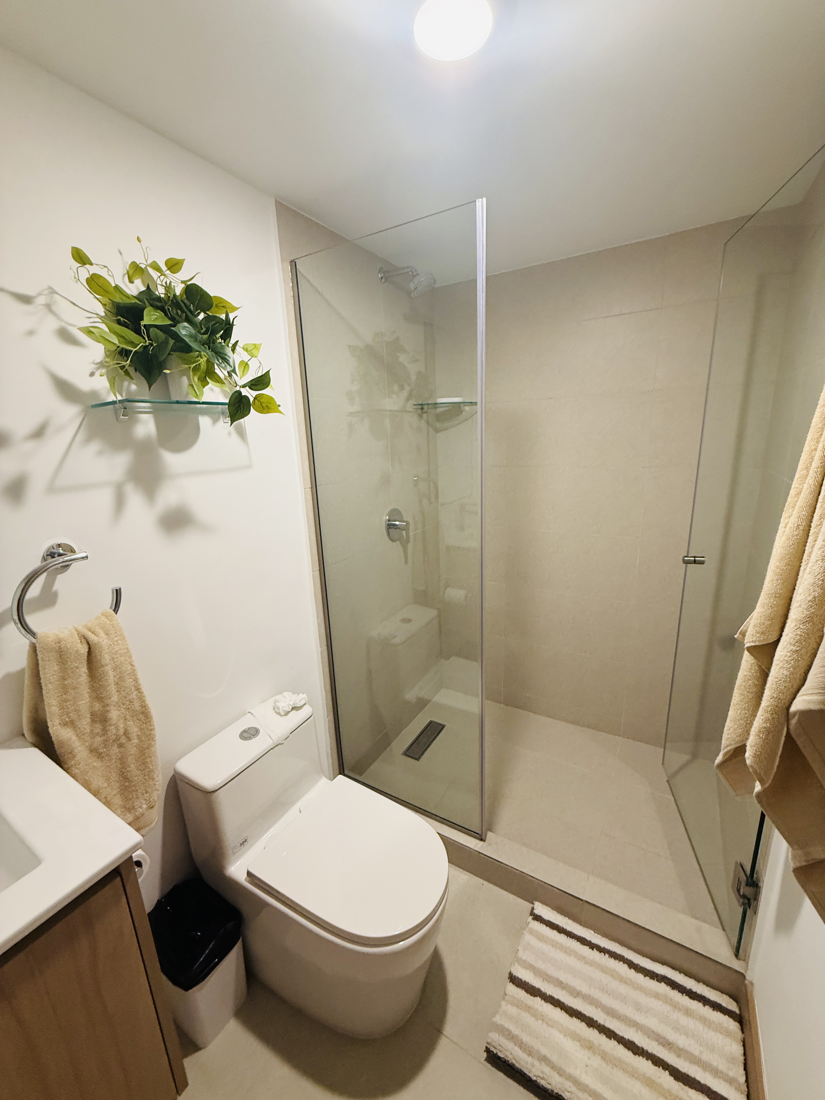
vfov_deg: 102.1
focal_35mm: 14
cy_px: 550
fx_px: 445
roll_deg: +2.5
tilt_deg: -12.9
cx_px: 412
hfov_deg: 85.7
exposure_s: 1/60
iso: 200
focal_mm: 2.22
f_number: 2.2
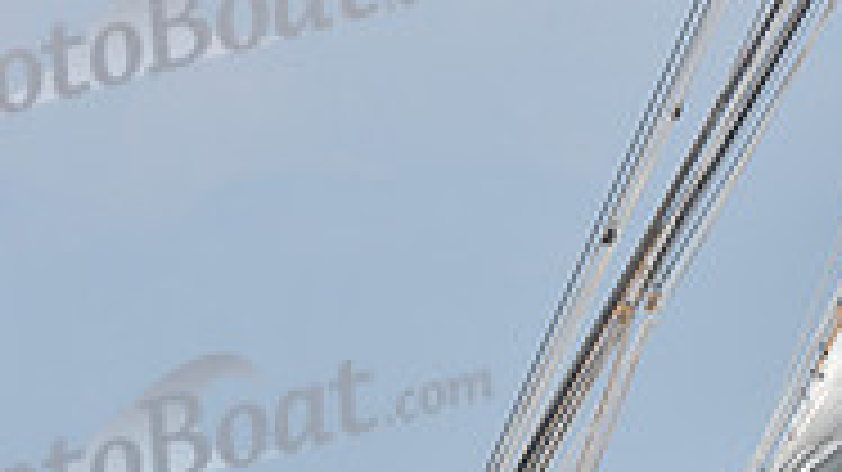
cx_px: 729
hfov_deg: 3.6
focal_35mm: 602
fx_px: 13435
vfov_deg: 2.0
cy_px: 618
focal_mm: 185
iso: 320
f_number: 9
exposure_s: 1/1000
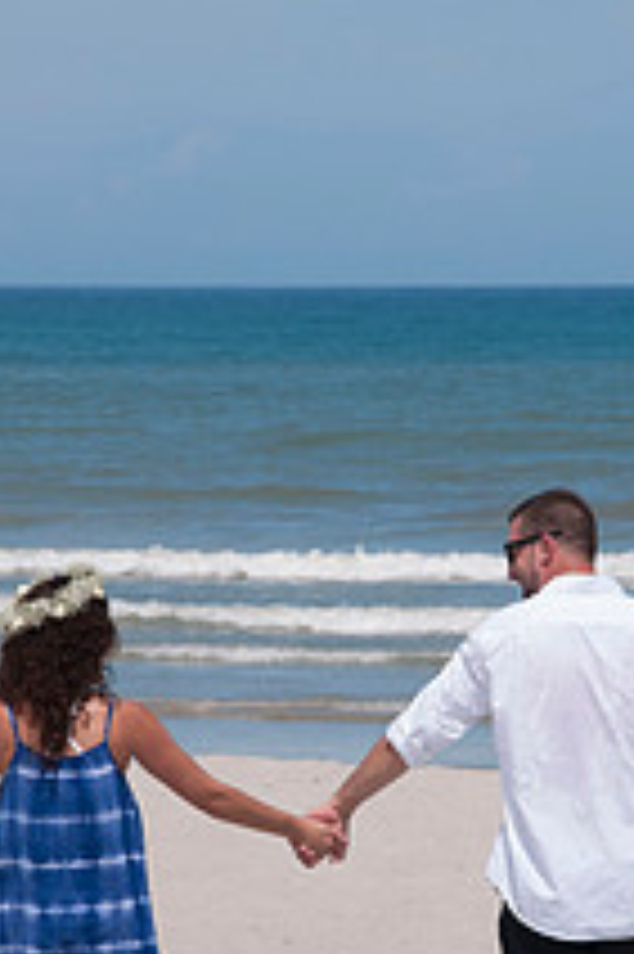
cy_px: 734
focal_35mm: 334
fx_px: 8837
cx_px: 416
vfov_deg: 6.2
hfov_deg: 4.1
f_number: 11
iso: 100
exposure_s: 1/250
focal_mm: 105
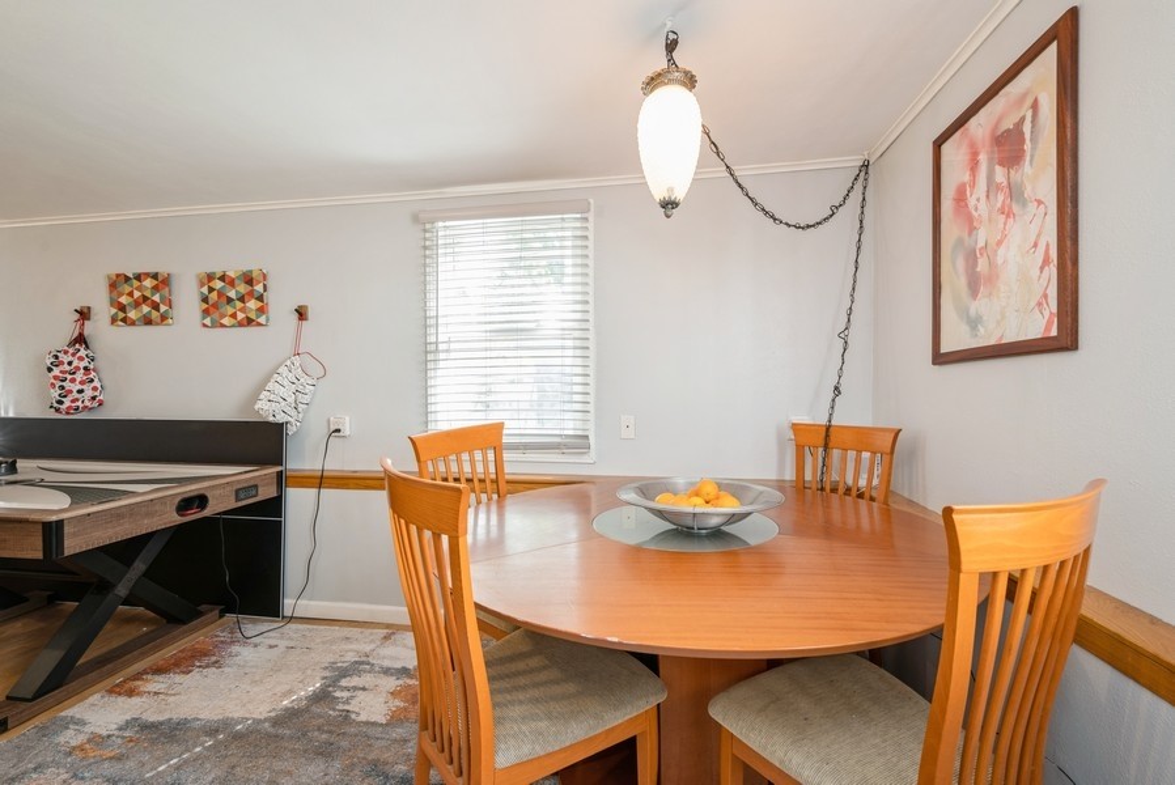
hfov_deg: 98.5
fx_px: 506
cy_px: 392
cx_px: 588
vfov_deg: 75.6
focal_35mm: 16
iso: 200
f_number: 8
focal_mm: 15.5
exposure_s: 1/1.67
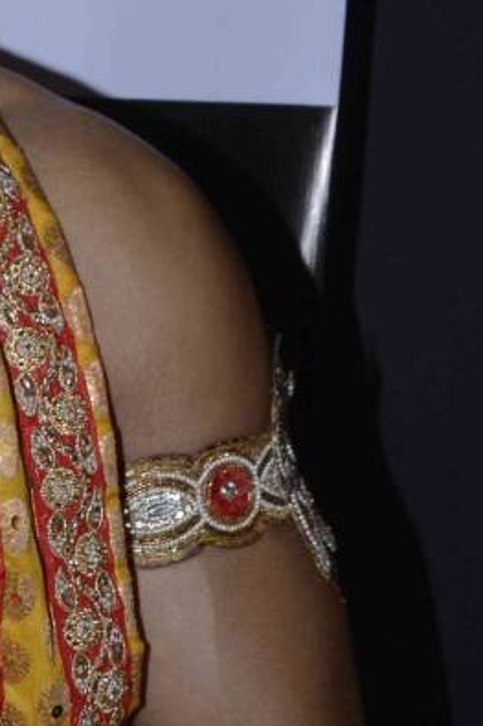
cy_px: 559
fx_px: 3424
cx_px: -384
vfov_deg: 12.1
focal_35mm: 170
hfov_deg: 7.8
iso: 400
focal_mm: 28
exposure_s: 1/160
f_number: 10
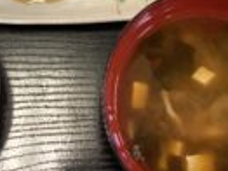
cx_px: 70
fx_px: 586
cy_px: -51
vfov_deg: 15.7
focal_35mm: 89
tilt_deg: -72.3
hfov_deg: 21.9
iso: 250
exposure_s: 1/60
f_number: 2.4
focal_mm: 3.3
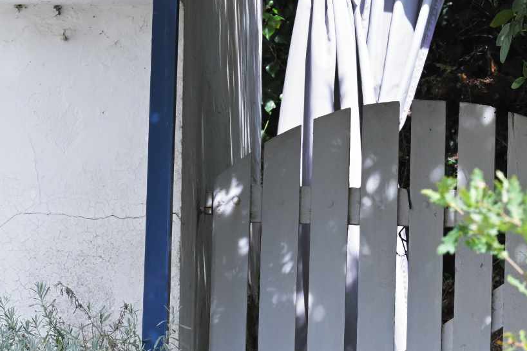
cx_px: 759
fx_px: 7157
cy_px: 262
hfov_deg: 4.2
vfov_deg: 2.8
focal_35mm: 489
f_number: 13
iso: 560
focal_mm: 160
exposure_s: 1/200
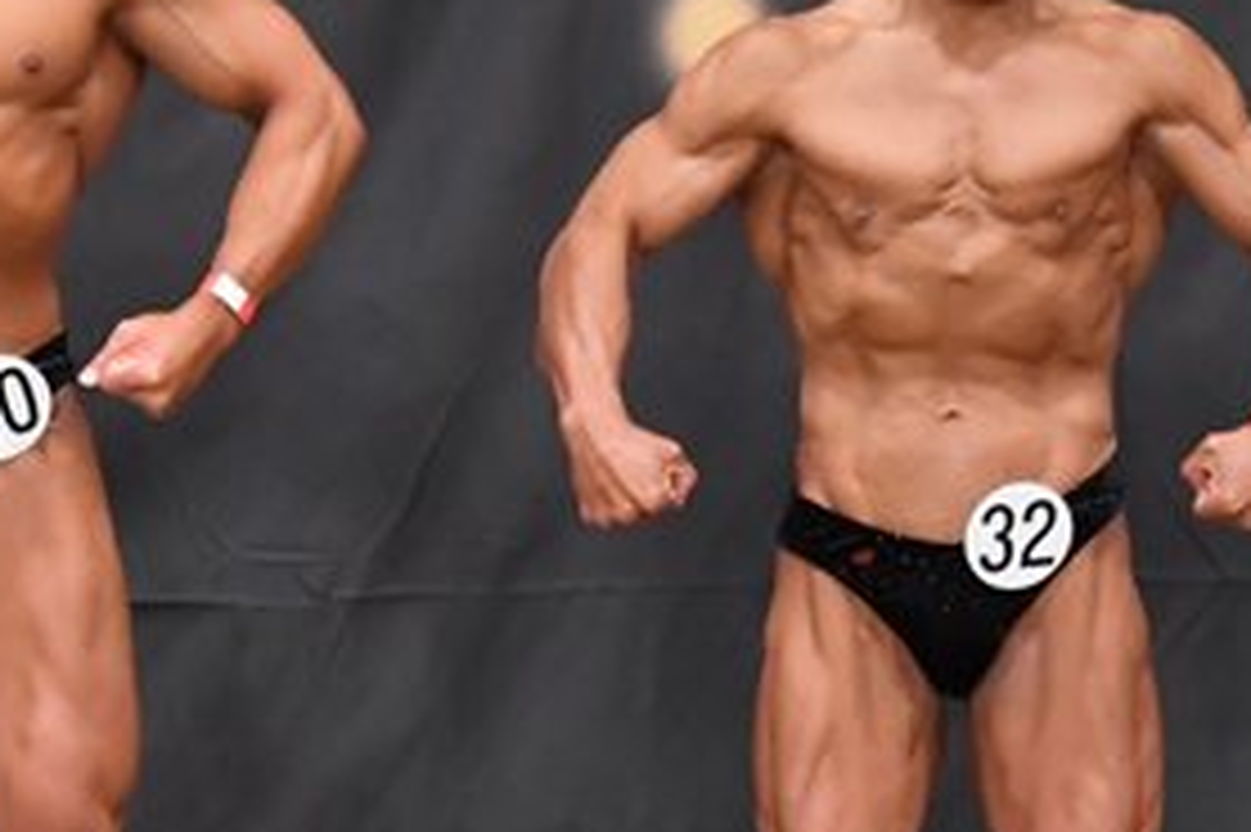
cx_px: -43
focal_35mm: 604
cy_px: 441
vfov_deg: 2.3
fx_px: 20976
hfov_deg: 3.4
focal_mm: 145
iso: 6400
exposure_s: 1/400
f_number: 5.6
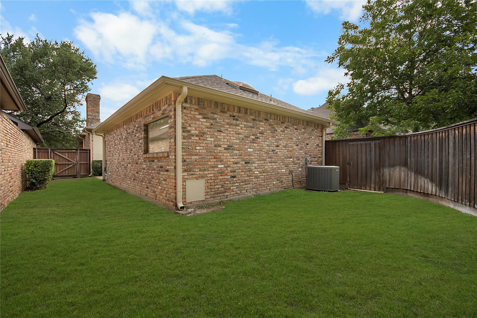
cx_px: 238
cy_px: 159
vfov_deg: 77.3
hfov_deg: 100.4
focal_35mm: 15
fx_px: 199
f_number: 8
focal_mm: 10
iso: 100
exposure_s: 1/60
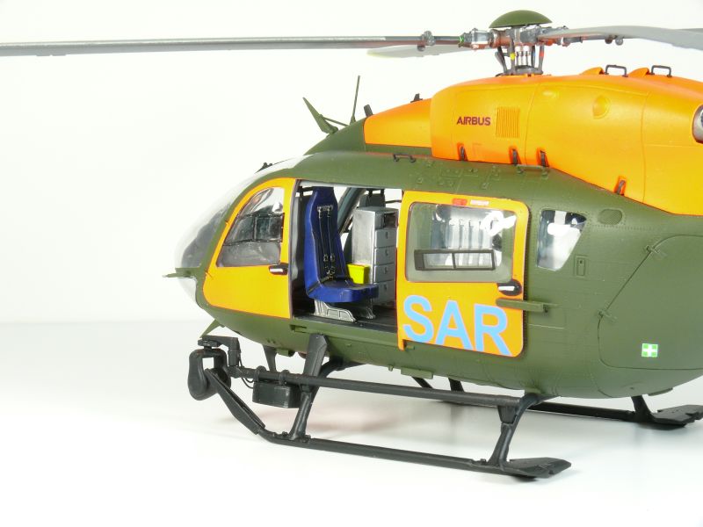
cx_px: 352
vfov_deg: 17.2
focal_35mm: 86
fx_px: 1747
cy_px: 264
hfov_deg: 22.8
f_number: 11
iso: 100
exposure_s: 1/6
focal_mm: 18.2
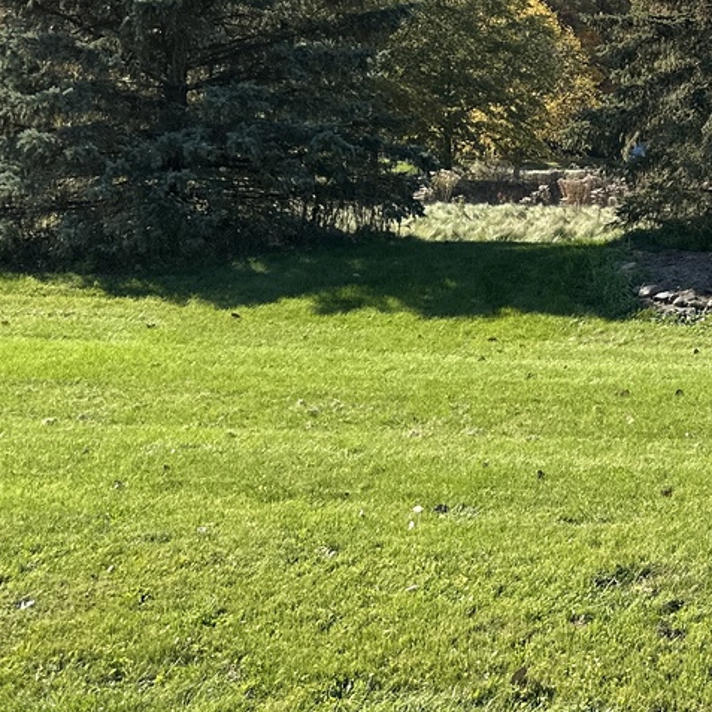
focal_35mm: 64
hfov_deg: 25.0
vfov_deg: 25.9
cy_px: 55
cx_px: 784
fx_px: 1489
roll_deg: -0.9
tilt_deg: +2.7
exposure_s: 1/3472
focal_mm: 6.86
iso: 80
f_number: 1.78
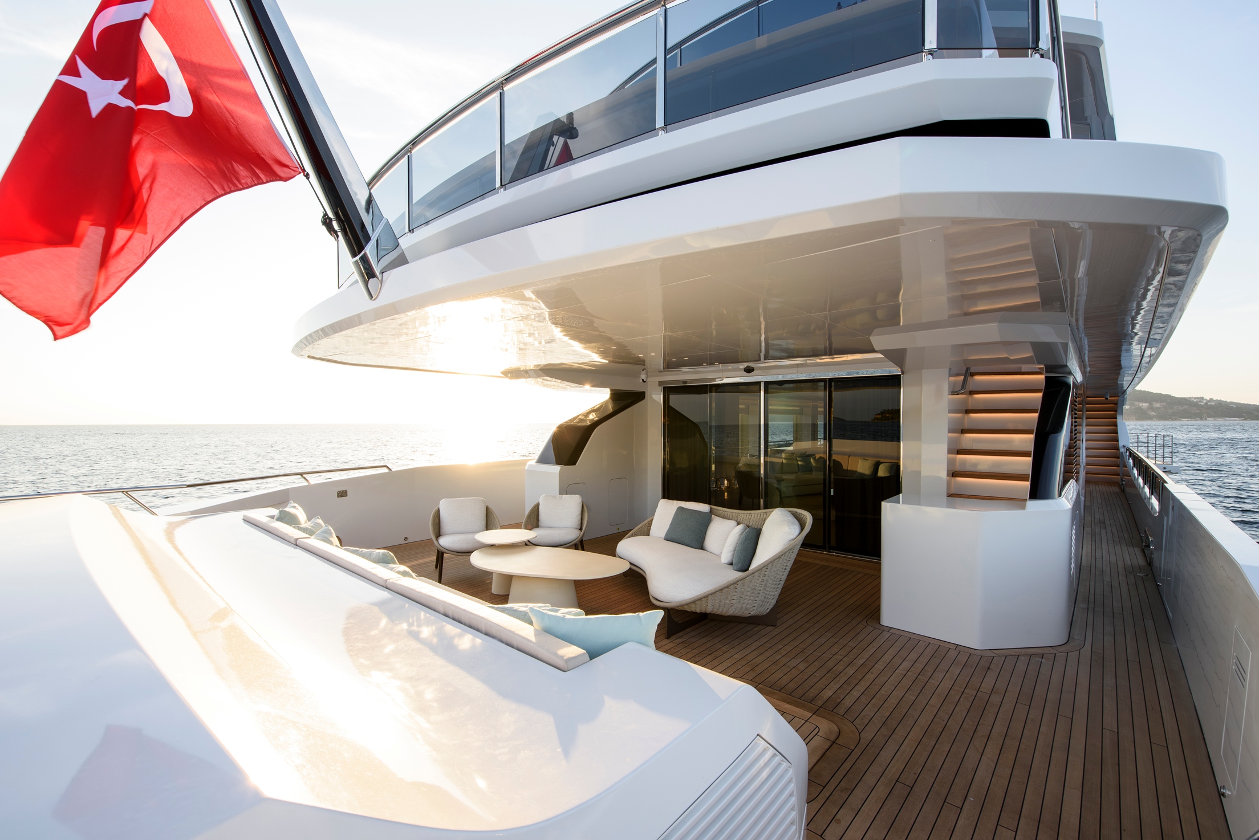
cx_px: 630
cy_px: 420
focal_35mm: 14
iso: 400
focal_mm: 14
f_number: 9
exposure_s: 1/125
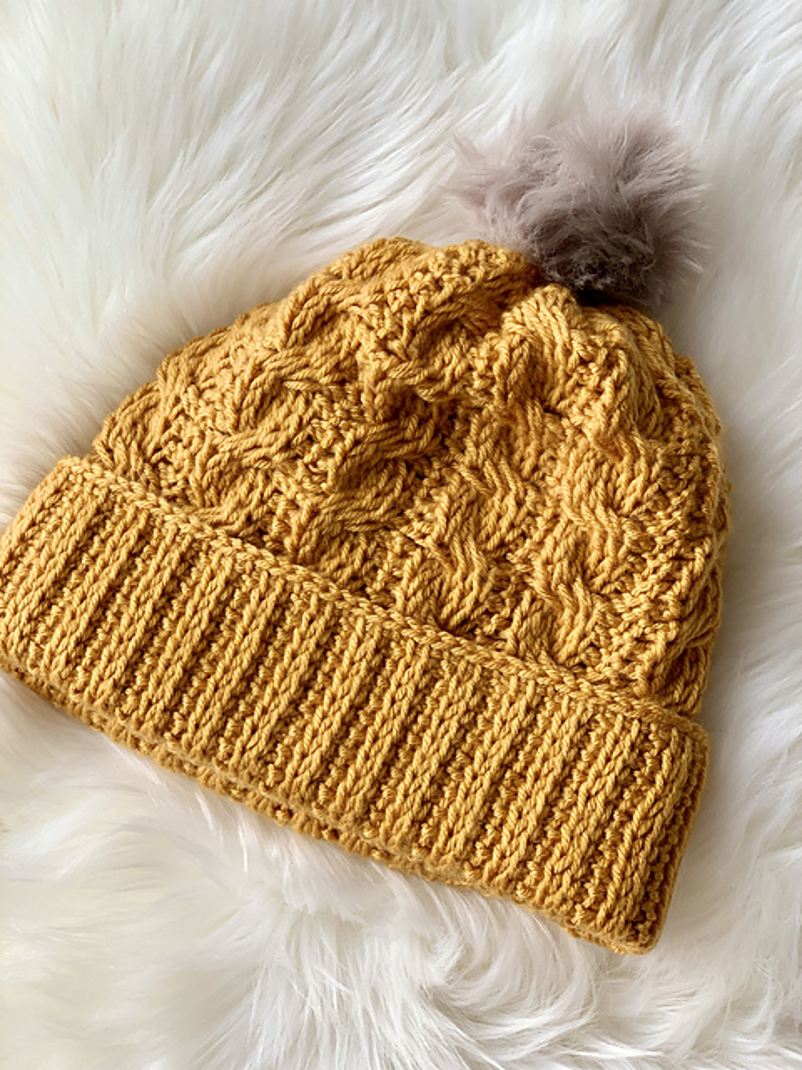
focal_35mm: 52
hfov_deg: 28.0
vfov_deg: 36.8
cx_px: 401
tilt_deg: -84.9
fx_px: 1606
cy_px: 535
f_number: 2.4
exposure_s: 1/50
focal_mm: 6
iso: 80
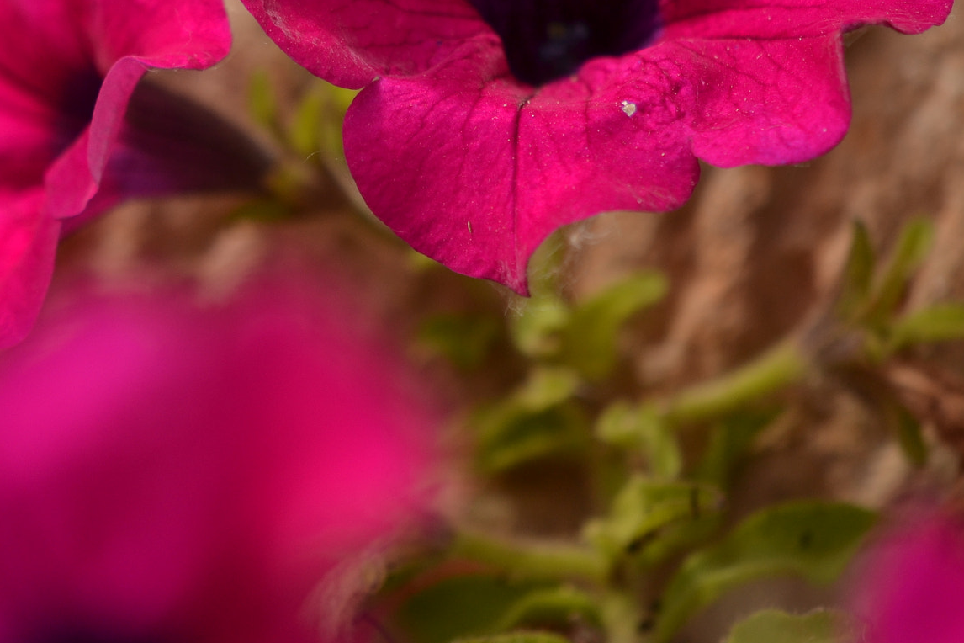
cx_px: 260
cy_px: 126
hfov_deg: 9.0
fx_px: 6102
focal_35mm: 228
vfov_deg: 6.0
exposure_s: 1/1000
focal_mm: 85
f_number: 4
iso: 100
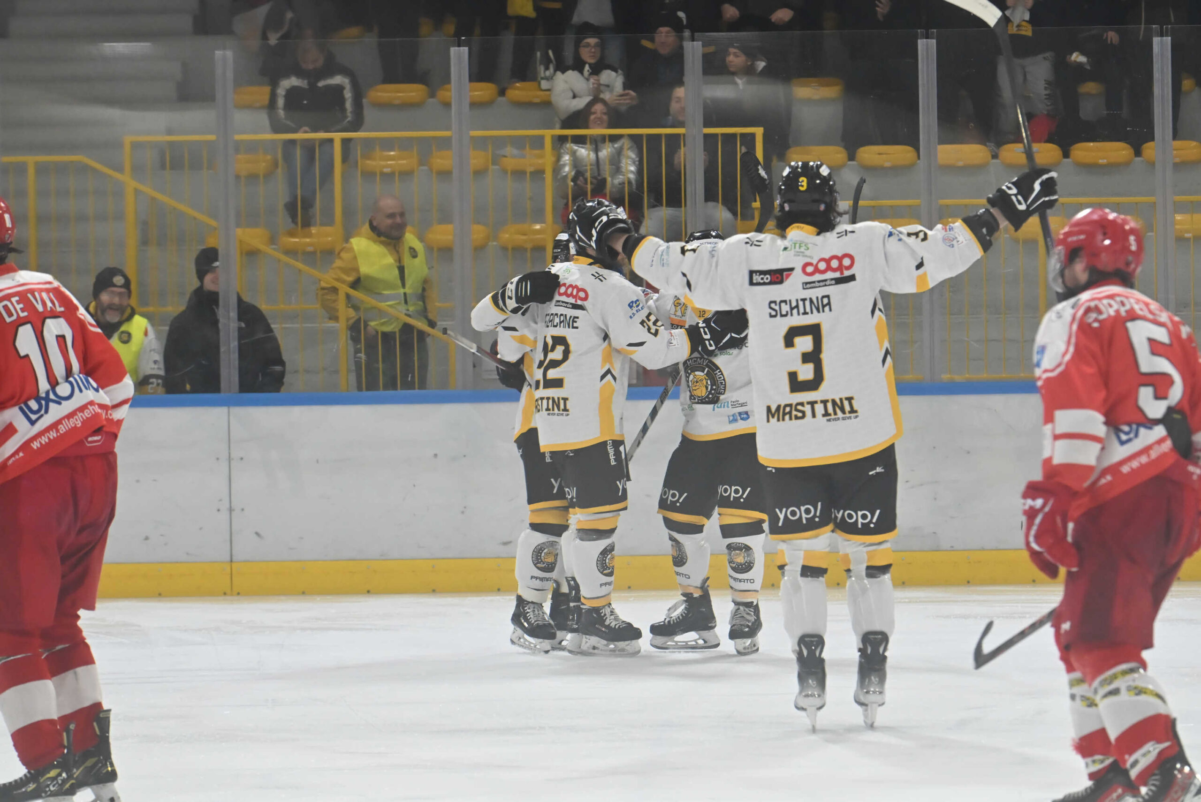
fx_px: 5841
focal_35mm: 175
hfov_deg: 11.7
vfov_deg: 7.9
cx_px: 600
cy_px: 401
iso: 4000
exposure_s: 1/1000
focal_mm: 175
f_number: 6.3
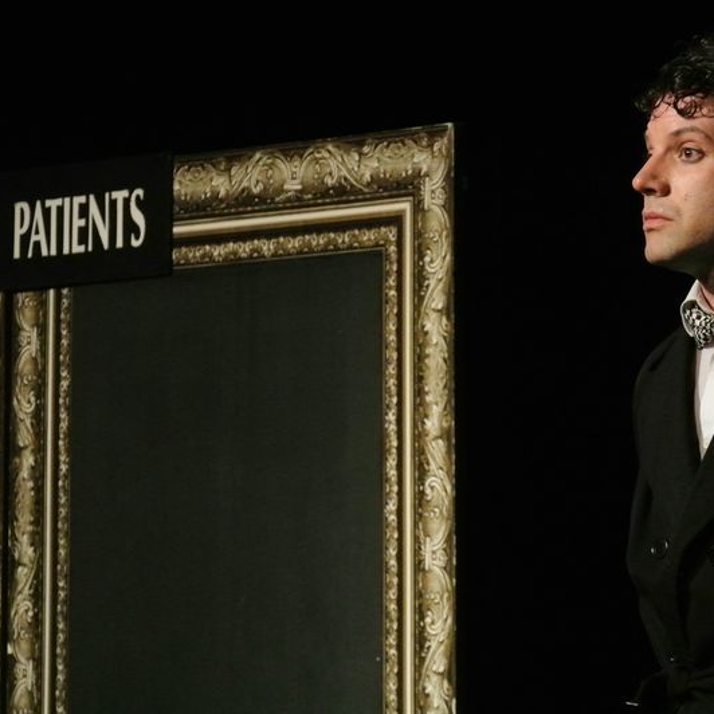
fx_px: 6207
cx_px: 352
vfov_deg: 6.6
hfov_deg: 6.6
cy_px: 356
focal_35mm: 266
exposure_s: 1/80
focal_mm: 77.1
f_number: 4.8
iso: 3200
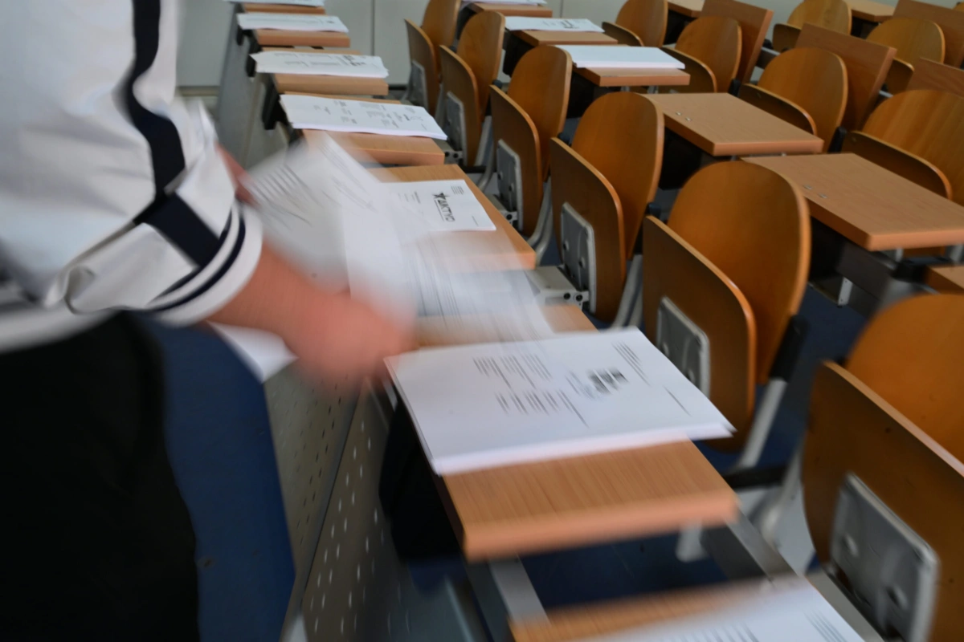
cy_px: 321
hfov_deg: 53.1
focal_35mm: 36
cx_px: 482
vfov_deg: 36.9
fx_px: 964
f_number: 14
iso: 640
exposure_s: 1/10
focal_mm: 36
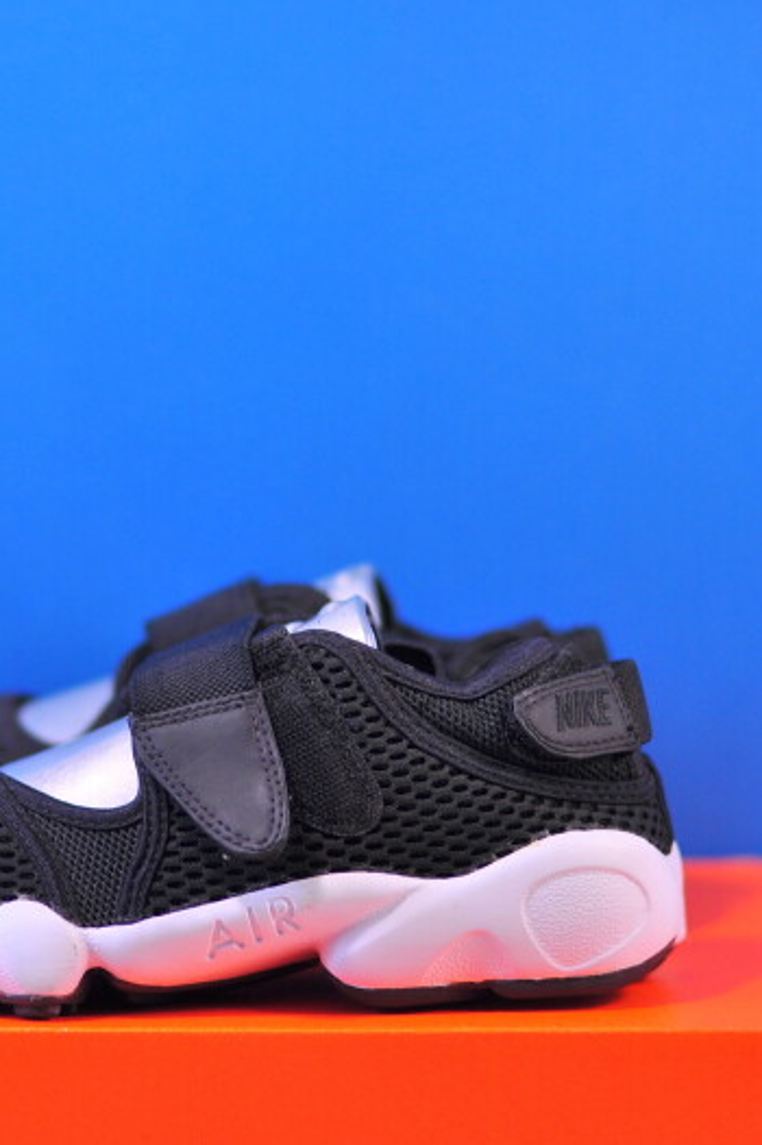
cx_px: 172
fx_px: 3624
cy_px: 576
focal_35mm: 114
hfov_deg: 12.0
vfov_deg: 18.0
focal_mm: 50
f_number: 2
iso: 250
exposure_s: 1/320
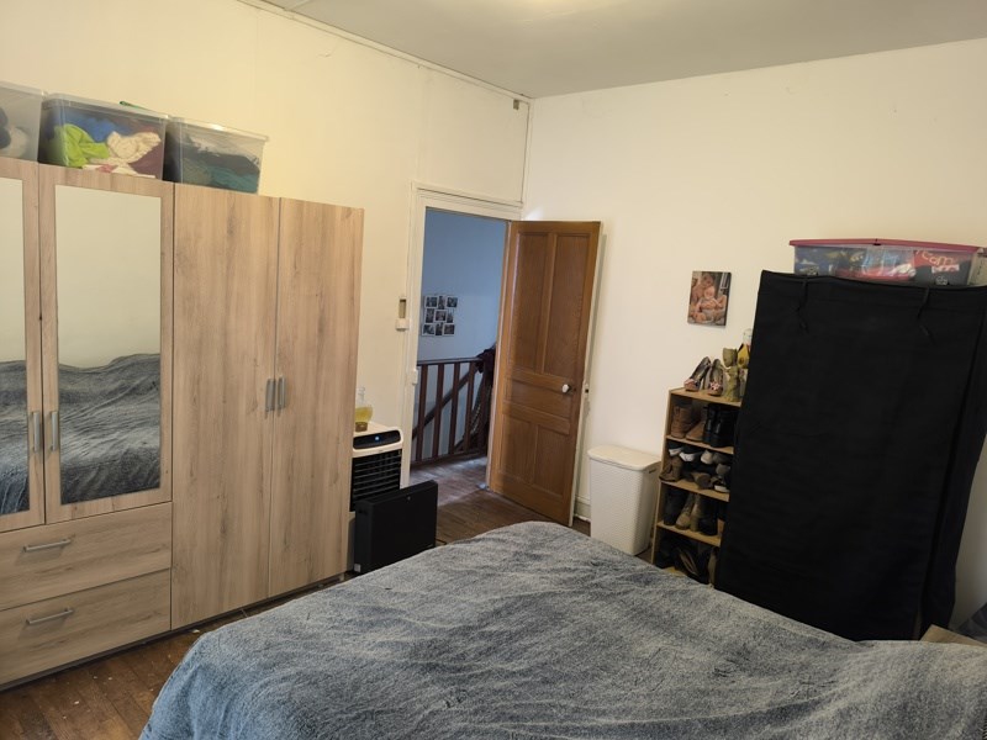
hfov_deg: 73.9
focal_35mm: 23
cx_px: 494
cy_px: 370
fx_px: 656
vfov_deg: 58.9
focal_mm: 6.14
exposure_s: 1/25
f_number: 1.65
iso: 1600
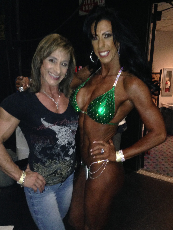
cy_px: 117
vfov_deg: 54.0
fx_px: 227
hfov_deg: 41.8
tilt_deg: -12.5
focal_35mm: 34
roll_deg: -1.2
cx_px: 87
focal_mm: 4.12
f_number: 2.4
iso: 320
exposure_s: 1/16
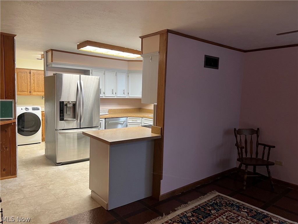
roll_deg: -1.8
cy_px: 112
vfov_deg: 53.1
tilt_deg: -5.8
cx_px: 149
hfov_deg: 67.3
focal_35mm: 26
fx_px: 224
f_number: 1.5
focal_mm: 5.7
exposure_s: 1/60
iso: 200
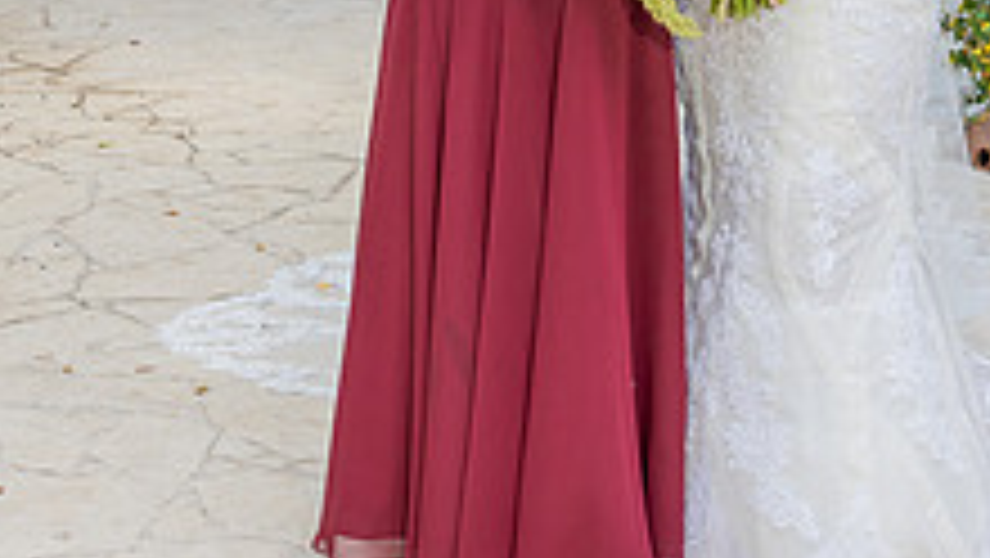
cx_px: 686
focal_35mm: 111
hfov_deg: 19.2
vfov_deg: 10.6
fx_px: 2915
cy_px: -219
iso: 200
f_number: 4
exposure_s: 1/200
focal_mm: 30.5
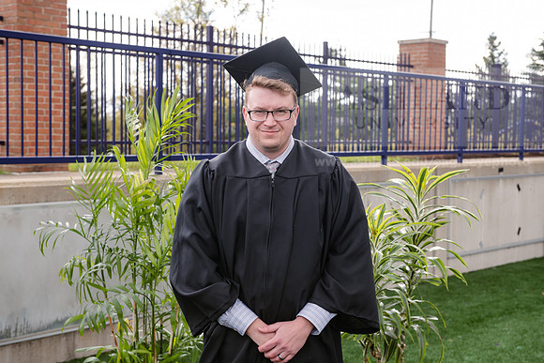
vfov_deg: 24.2
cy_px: 182
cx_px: 272
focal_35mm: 56
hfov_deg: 35.6
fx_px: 846
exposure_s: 1/200
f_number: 5.6
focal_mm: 56
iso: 400
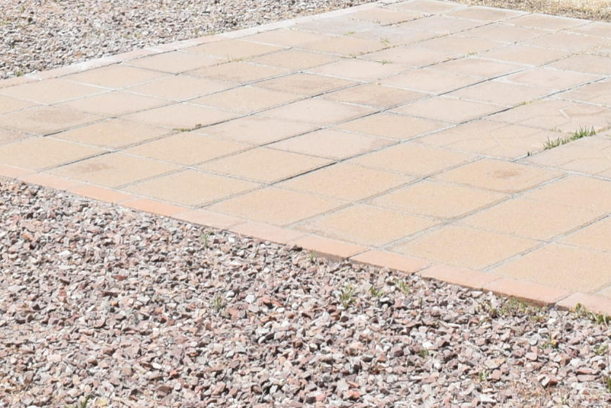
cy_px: -272
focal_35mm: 118
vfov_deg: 11.0
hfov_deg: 17.2
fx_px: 2003
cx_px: 494
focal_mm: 22
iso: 200
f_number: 10
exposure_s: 1/400
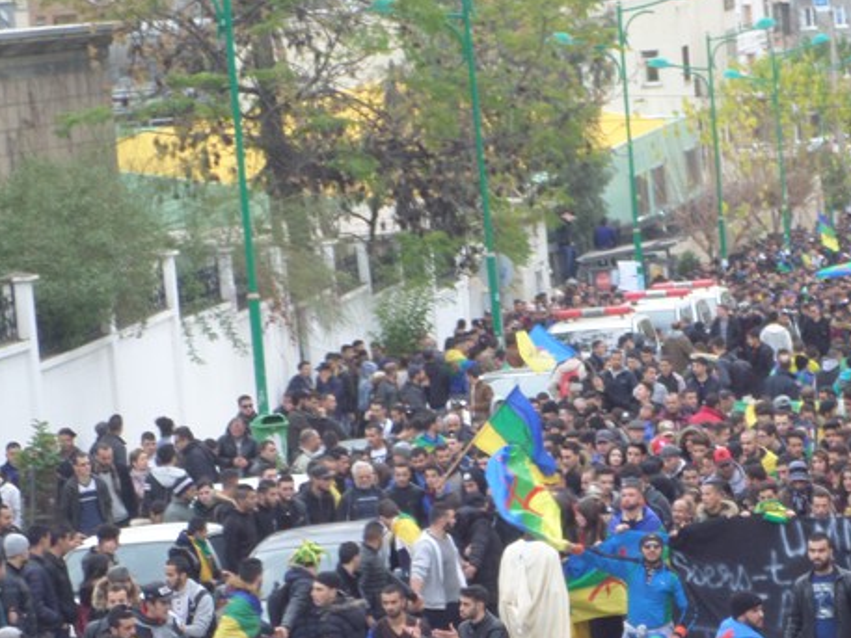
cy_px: 435
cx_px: 693
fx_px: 5164
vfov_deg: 7.1
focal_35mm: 210
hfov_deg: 9.4
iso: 100
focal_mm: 22.5
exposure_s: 1/60
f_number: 6.3
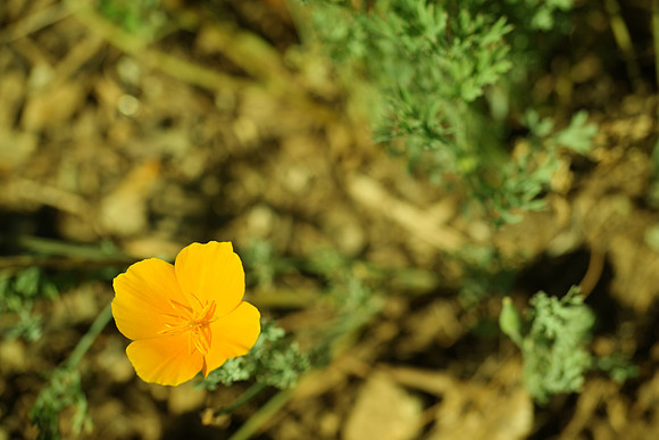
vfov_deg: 14.9
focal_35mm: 92
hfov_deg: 22.1
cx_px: 330
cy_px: 220
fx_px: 1684
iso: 100
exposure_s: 1/500
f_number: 5.6
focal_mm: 60
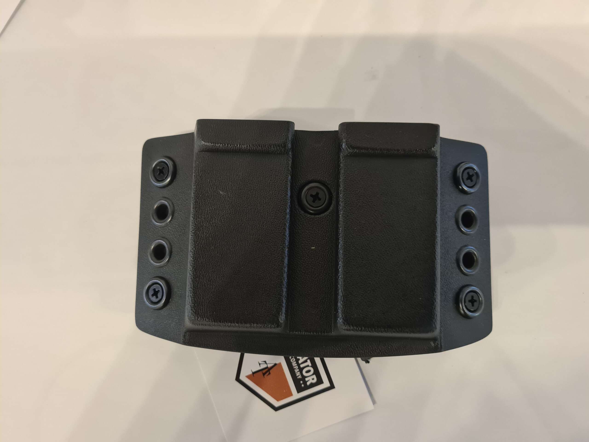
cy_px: 221
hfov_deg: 67.3
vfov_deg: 53.1
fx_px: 442
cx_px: 294
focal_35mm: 26
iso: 500
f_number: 1.8
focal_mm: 5.4
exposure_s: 1/33
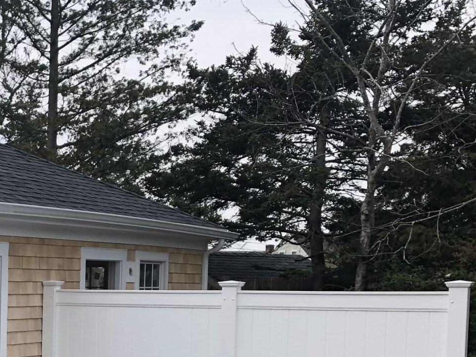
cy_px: 377
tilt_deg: -4.1
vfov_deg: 19.0
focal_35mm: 75
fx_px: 1031
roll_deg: +0.3
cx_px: -145
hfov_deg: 23.1
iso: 20
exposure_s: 1/736
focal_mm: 4
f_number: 1.8
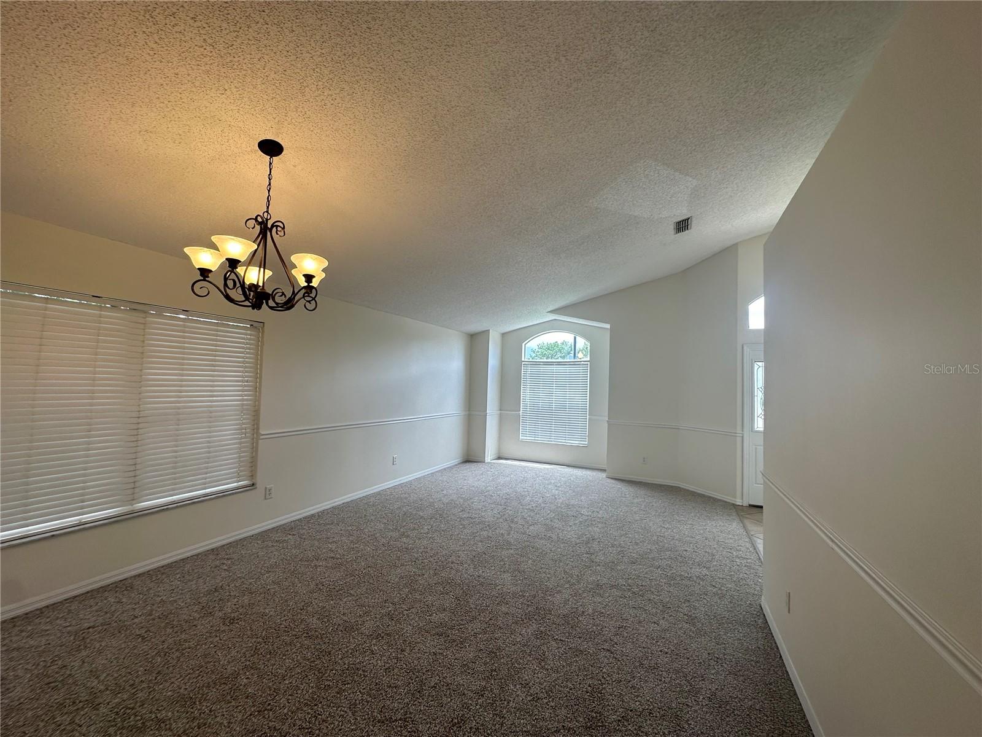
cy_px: 368
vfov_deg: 85.7
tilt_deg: +1.4
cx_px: 491
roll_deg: -1.5
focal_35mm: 14
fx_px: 397
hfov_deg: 102.1
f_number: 2.2
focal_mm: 2.22
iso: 40
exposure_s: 1/137
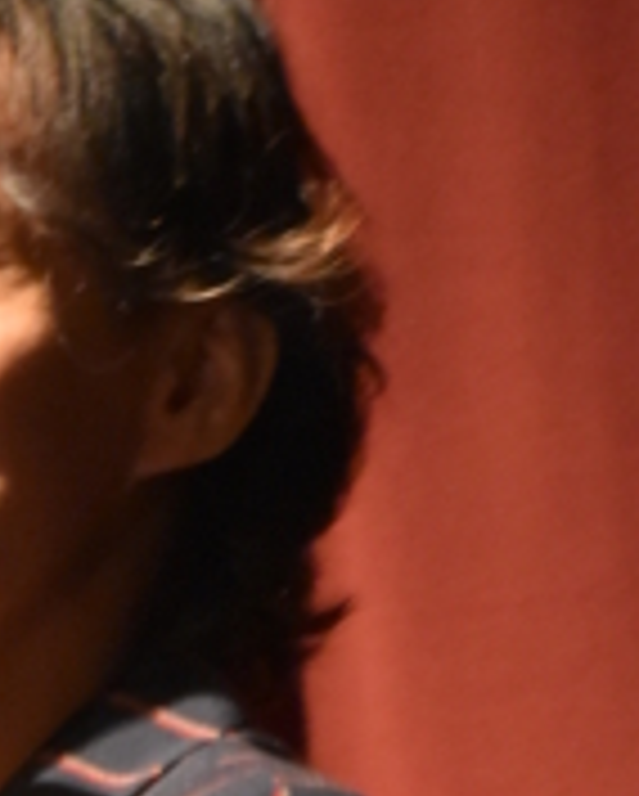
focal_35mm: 394
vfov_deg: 4.8
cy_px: 1403
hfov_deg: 3.9
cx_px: -430
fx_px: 9298
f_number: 5
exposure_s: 1/10
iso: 3200
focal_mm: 62
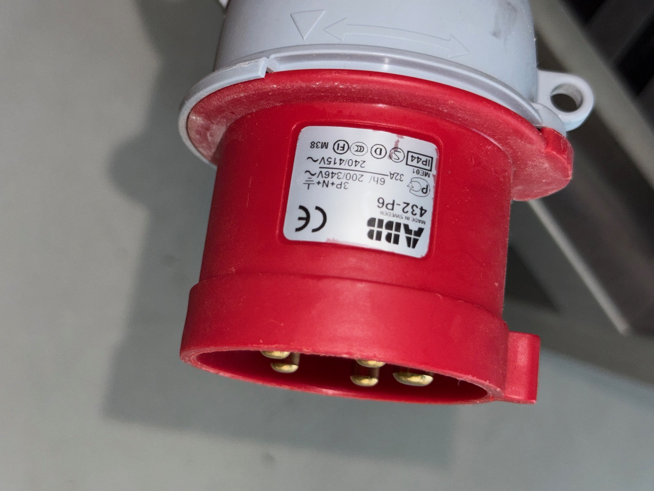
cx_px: 327
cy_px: 246
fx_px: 907
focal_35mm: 48
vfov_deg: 30.3
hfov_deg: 39.7
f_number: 1.78
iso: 50
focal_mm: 6.76
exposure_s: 1/513
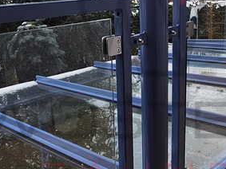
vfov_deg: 30.6
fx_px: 307
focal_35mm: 47
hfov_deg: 40.2
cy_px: 54
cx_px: 141
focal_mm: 2.2
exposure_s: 1/230
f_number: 2.2
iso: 50
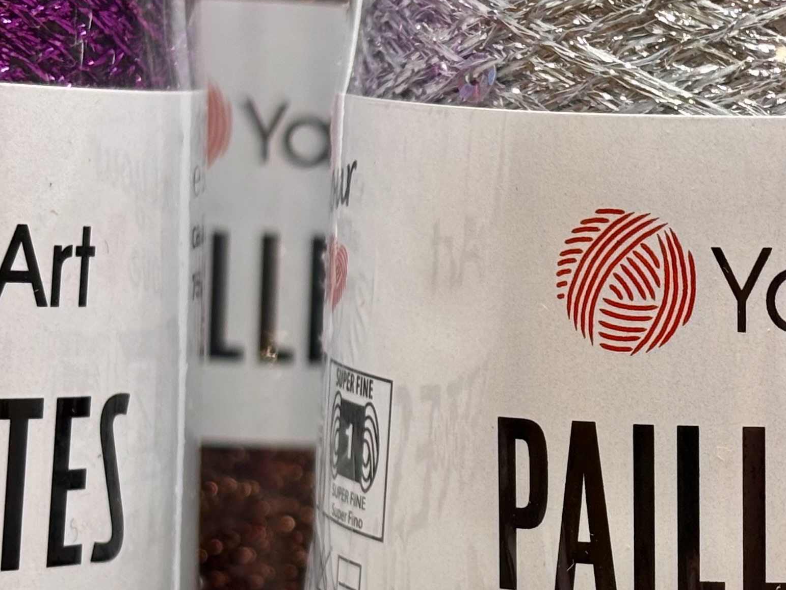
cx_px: 799
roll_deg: -2.6
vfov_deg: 10.9
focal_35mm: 136
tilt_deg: -6.0
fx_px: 3088
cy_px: 391
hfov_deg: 14.3
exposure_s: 1/121
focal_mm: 5.96
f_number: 1.6
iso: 50
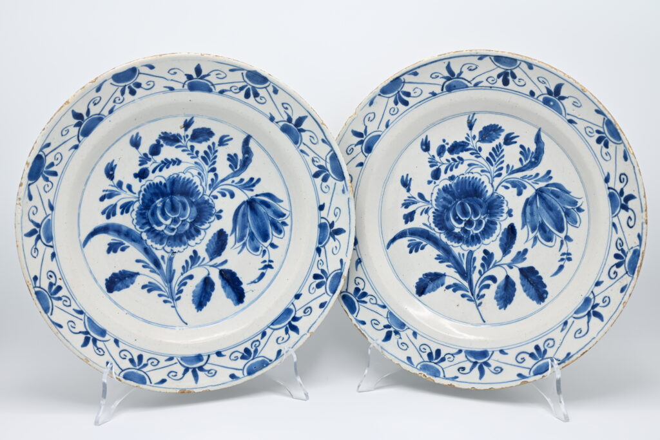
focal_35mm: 50
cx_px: 330
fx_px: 917
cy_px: 220
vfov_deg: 27.0
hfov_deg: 39.6
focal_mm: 50
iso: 100
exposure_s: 1/25
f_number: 10
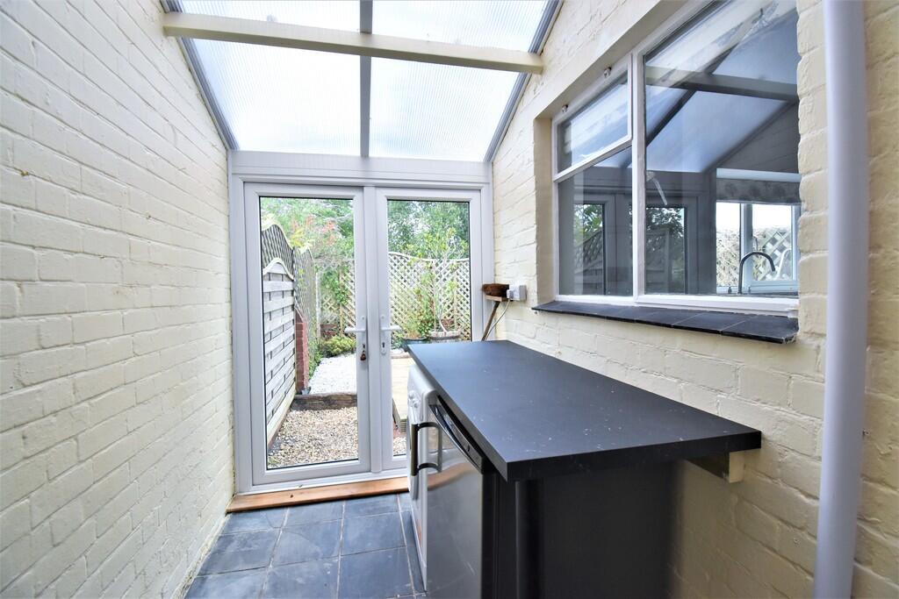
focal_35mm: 15
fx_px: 375
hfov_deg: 100.4
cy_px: 300
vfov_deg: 77.3
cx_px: 450
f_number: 7.1
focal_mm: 10
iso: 800
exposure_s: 1/200
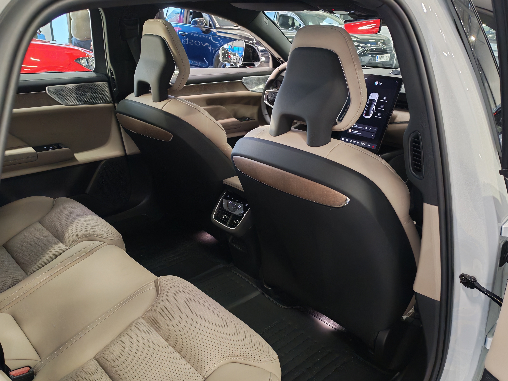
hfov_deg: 58.4
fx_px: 455
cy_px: 190
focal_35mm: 31
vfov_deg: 45.4
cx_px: 254
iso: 1040
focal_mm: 6.12
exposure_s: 1/100
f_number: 1.9
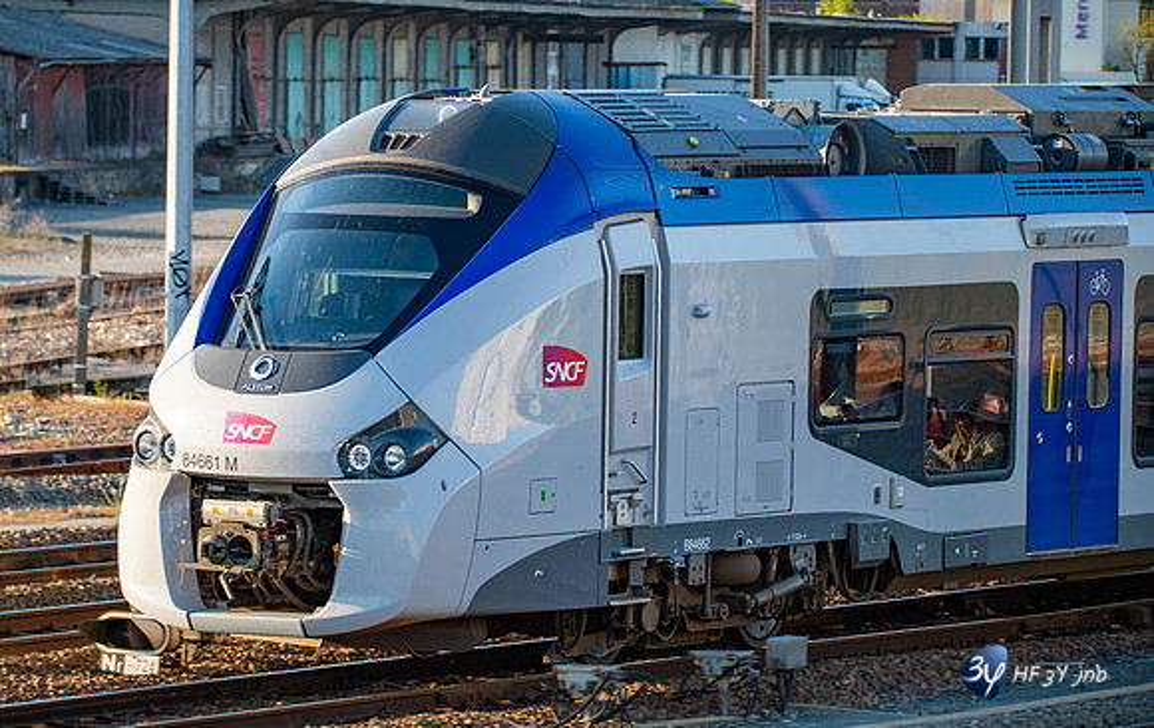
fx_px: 7317
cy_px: 354
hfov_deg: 9.0
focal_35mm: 232
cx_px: 443
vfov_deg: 5.7
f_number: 5
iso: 140
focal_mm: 185
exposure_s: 1/200
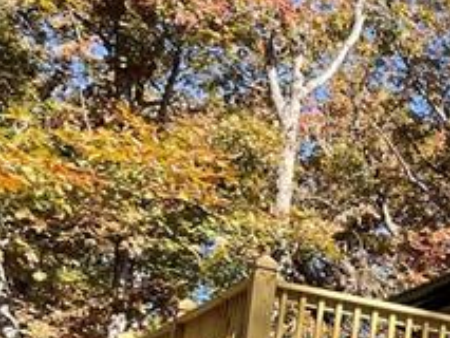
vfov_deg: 11.4
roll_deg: -2.9
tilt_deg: +8.2
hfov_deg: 12.4
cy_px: 503
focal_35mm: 125
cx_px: 1077
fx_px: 1626
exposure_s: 1/1147
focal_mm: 4.2
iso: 32
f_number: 1.6
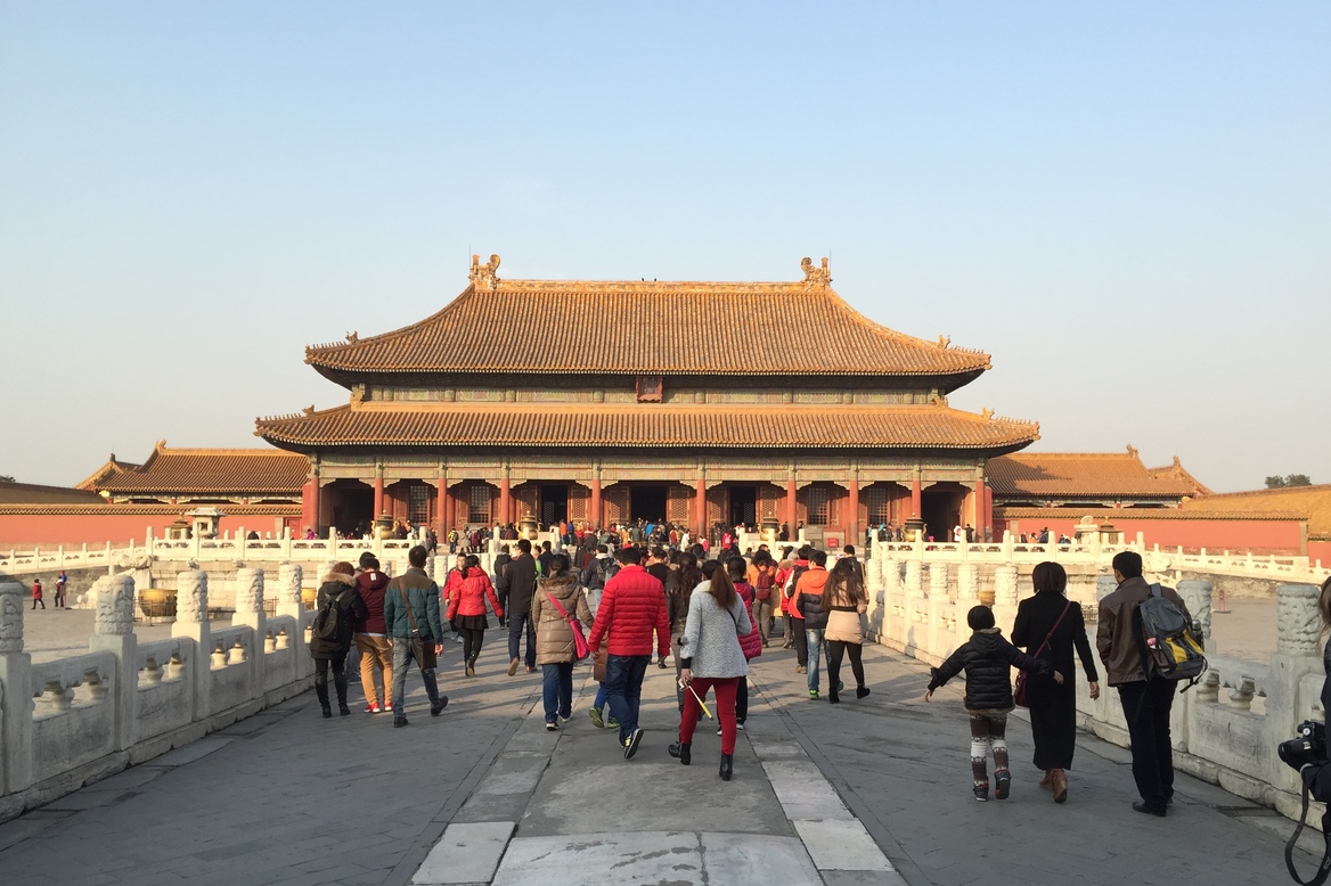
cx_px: 672
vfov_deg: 42.3
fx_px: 1146
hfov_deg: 60.3
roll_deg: -0.2
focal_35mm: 31
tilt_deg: +4.4
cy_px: 484
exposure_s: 1/682
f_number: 2.2
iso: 32
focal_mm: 4.15
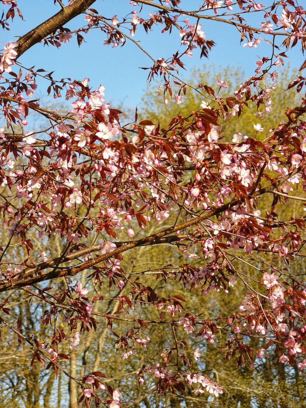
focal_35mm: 147
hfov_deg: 10.1
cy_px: 204
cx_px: 153
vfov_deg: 13.4
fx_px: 1733
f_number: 3.3
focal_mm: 24.6
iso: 100
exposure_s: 1/640
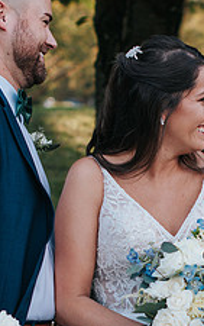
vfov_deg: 10.6
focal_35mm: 197
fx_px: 1749
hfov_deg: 6.7
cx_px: 187
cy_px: 231
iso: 100
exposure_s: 1/400
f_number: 3.2
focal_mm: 50
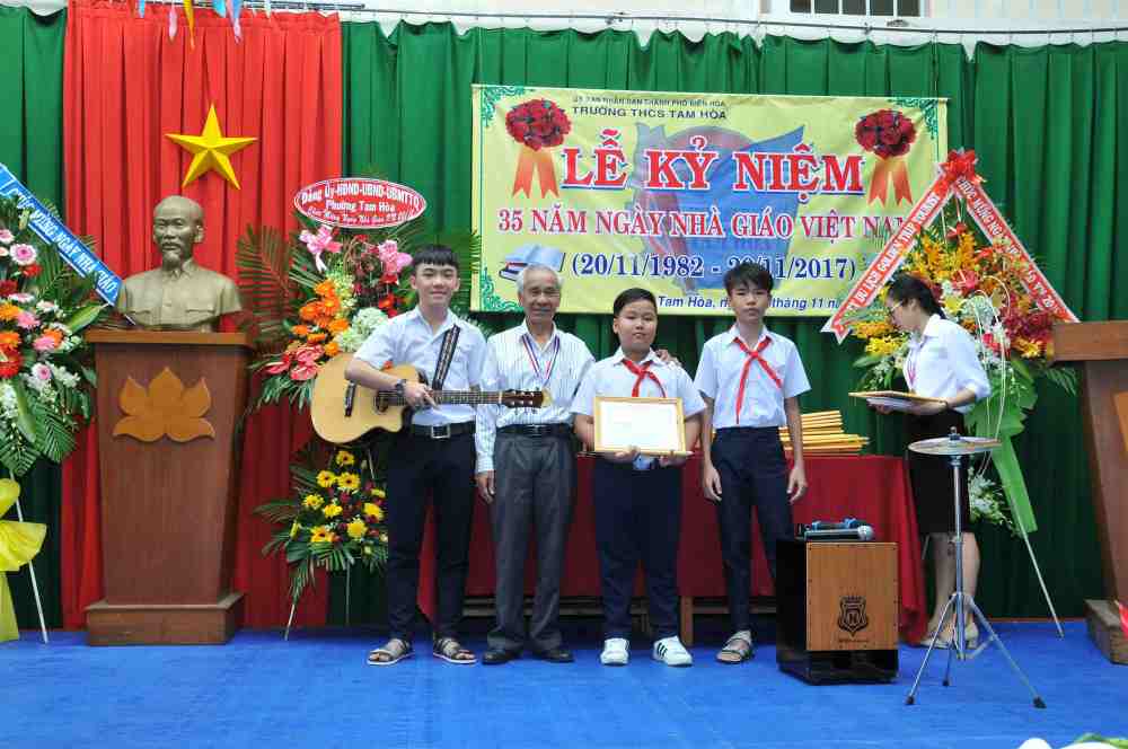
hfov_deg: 49.6
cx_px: 564
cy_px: 374
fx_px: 1220
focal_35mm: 39
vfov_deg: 34.1
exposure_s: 1/30
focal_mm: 26
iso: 200
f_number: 9
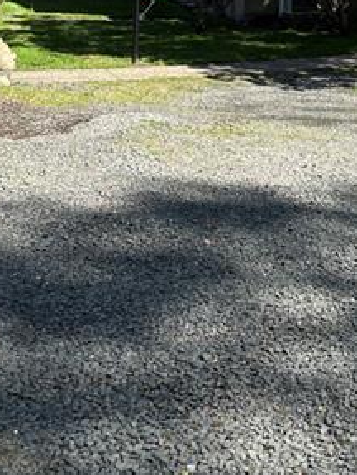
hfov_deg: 21.3
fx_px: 880
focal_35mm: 64
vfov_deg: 27.2
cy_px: -71
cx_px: 431
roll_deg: -0.5
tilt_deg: +0.3
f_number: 1.78
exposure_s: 1/1453
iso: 80
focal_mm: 6.86
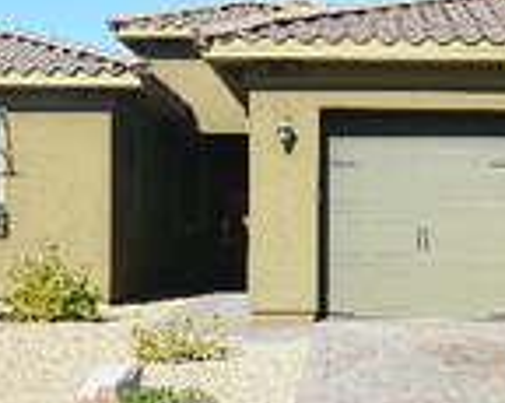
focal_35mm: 82
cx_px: 316
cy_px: 245
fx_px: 1225
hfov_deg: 23.2
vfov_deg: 18.7
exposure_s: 1/800
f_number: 3.3
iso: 80
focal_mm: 6.2
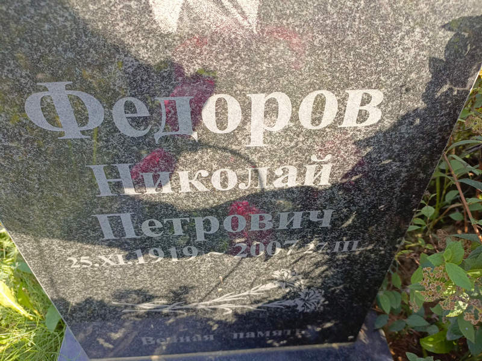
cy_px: 180
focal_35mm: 25
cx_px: 241
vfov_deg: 54.9
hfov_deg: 69.4
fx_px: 348
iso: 111
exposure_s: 1/169
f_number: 1.69
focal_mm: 4.76
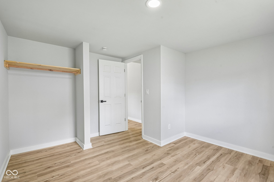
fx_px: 122
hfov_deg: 96.7
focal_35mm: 16
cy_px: 91
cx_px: 137
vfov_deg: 73.7
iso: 320
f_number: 8
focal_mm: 16
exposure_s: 1/15
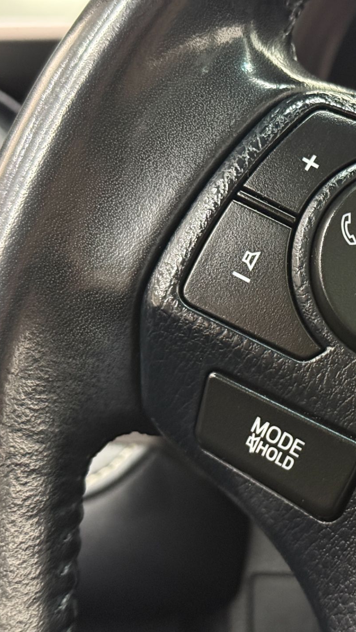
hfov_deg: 16.8
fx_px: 1174
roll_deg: +1.2
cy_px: 316
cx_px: 361
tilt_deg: -19.6
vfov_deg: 30.1
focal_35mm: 70
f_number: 1.78
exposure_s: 1/20
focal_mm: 6.76
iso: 640
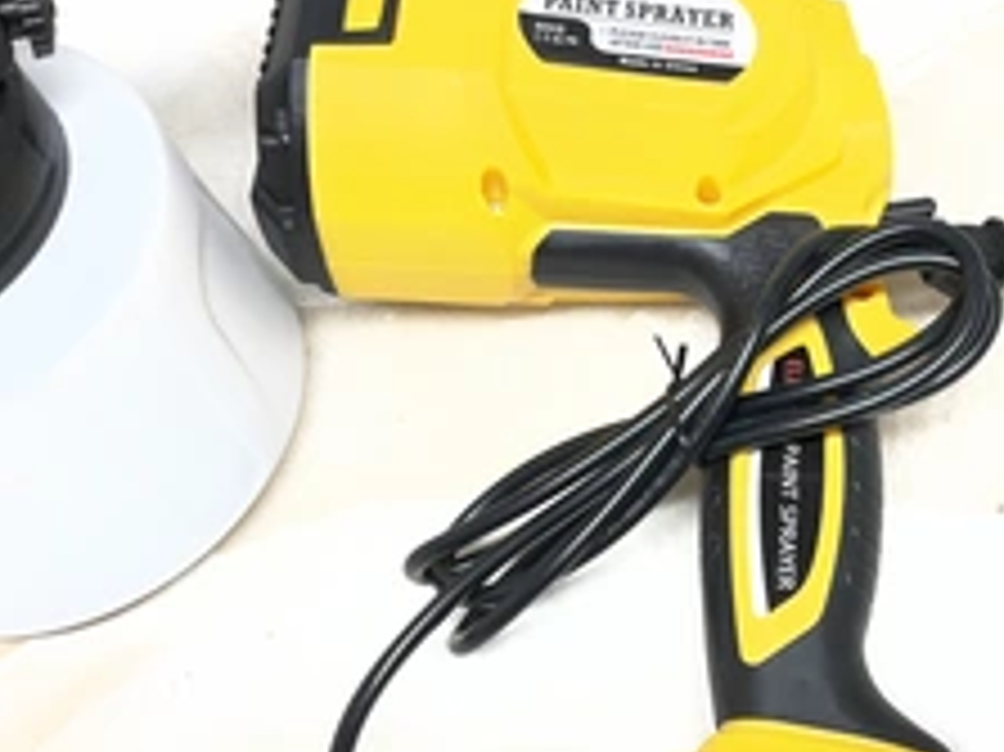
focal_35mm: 52
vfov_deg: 28.0
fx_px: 1507
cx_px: 716
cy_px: 347
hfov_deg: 36.2
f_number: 1.8
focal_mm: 3
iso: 16
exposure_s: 1/120
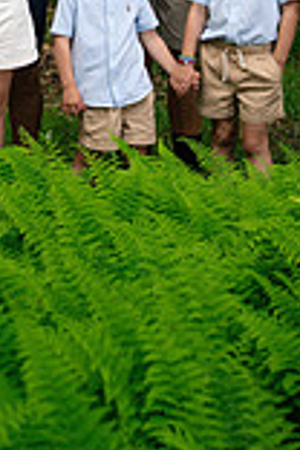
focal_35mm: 245
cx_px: 38
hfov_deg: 5.6
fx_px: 3062
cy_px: -104
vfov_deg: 8.3
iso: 200
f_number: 4.5
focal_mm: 85
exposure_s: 1/200
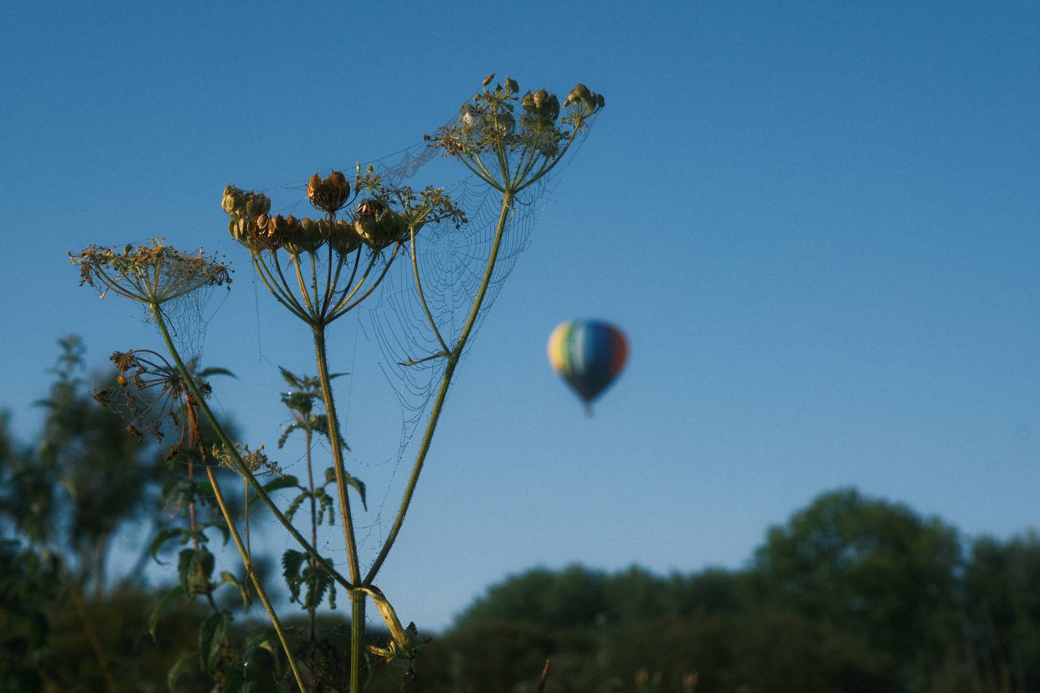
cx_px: 520
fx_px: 2456
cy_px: 346
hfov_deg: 23.9
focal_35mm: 85
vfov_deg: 16.1
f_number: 10
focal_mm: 56.5
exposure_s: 1/900
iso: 640
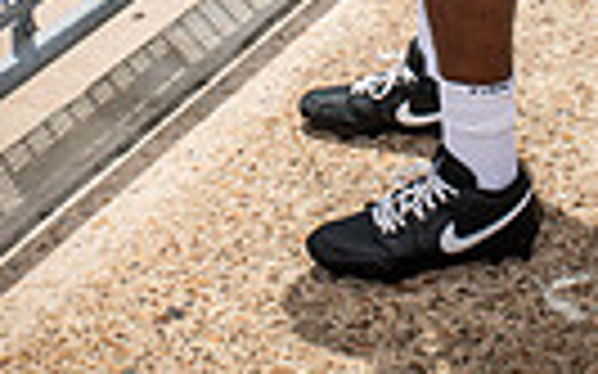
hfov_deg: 15.9
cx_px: 328
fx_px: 2134
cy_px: -527
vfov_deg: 9.0
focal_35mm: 131
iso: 100
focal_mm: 38
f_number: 7.1
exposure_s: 1/500
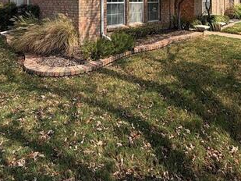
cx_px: 121
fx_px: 202
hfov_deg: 61.6
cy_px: -3
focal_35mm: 29
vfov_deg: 41.5
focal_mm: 2.22
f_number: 2.2
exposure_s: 1/770
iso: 20
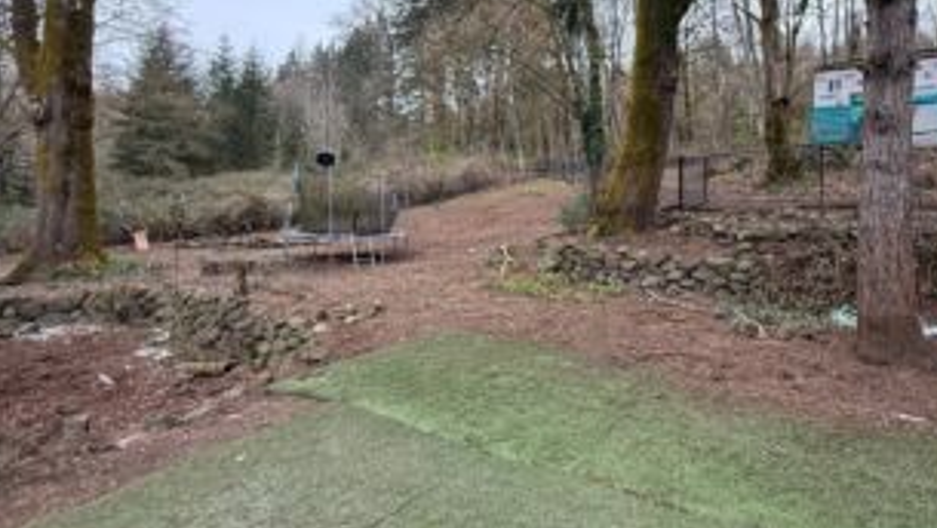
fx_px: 497
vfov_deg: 55.6
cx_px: 562
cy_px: 212
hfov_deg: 85.5
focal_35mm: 20
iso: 100
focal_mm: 2.22
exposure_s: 1/99
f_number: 2.2
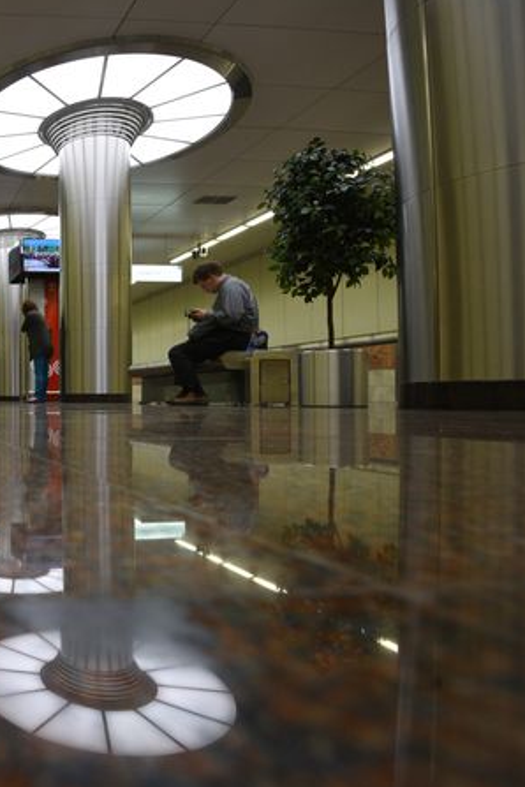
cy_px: 389
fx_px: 547
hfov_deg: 39.3
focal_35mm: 25
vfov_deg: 71.5
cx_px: -85
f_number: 7.1
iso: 1000
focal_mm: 16
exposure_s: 1/60
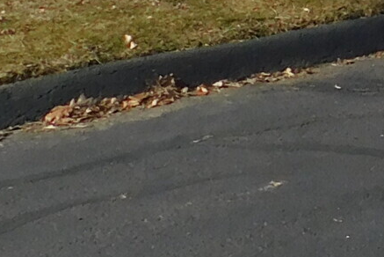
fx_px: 1793
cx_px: 749
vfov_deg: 7.5
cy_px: -406
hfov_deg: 11.2
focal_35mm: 168
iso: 125
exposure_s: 1/400
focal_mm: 4
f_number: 6
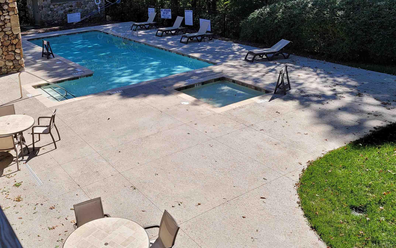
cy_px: 70
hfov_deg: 51.1
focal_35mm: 38
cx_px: 150
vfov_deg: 33.1
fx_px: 410
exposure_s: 1/527
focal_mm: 7
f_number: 1.8
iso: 20
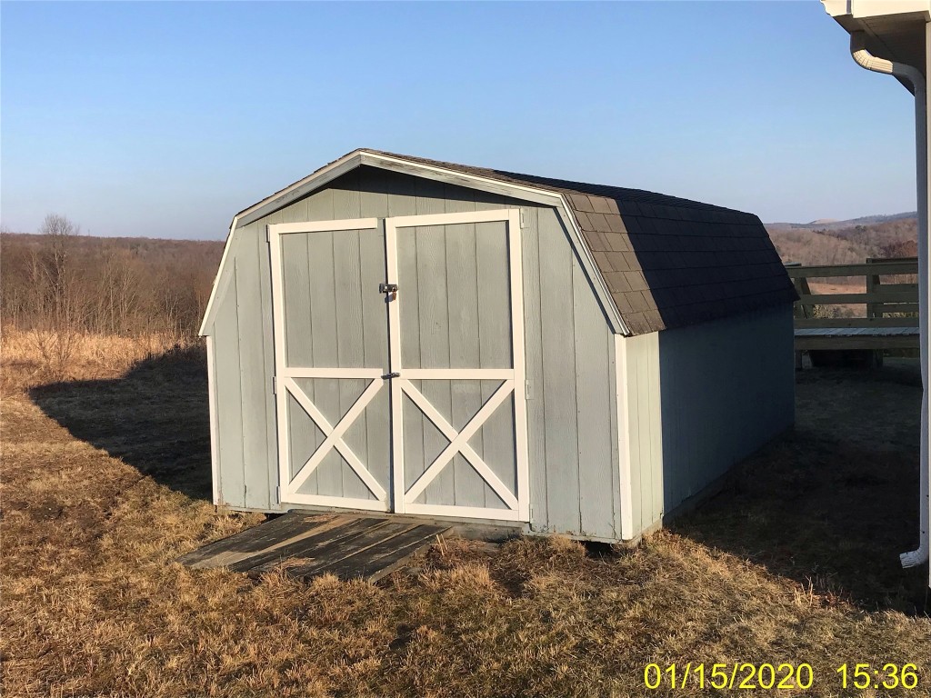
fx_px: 1103
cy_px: 349
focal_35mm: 41
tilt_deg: -2.9
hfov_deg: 45.8
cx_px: 466
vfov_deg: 35.1
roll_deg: +1.4
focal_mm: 3.99
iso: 20
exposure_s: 1/1916
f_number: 1.8
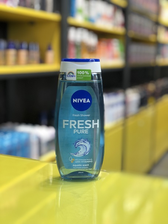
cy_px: 112
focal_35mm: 52
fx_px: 336
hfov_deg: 28.0
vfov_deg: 36.8
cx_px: 84
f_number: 2.4
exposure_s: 1/50
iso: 32
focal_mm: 6
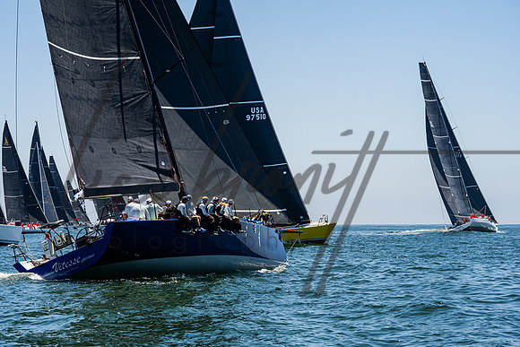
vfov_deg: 14.2
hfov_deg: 21.2
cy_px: 195
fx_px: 1389
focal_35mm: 96
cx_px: 231
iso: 500
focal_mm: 84
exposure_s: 1/2500
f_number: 8
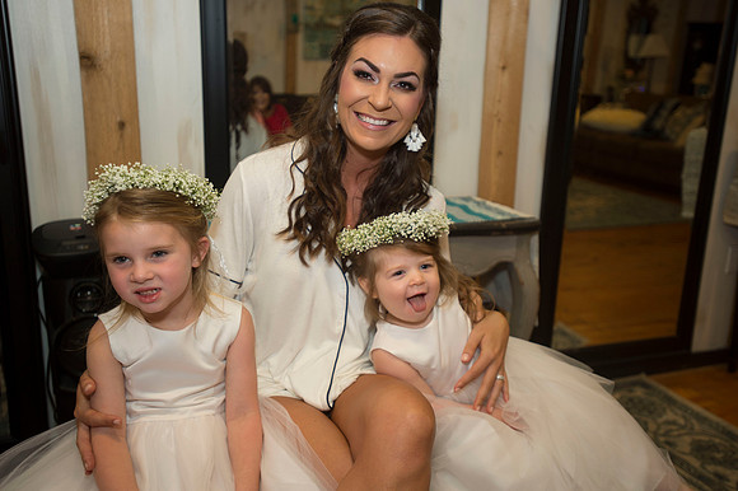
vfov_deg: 37.8
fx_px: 717
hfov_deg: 54.5
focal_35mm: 35
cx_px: 369
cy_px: 246
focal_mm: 35
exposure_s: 1/100
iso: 640
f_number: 2.8
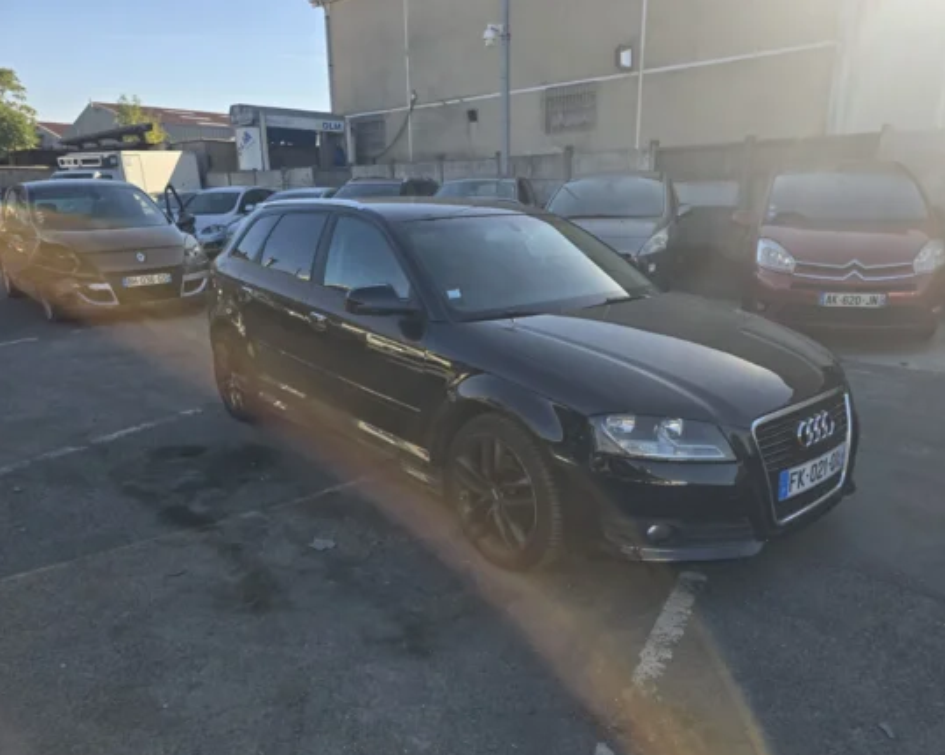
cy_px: 391
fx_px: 699
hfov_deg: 67.9
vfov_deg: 56.8
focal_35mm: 25
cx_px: 519
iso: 12
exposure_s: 1/476
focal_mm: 6.3
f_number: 1.7
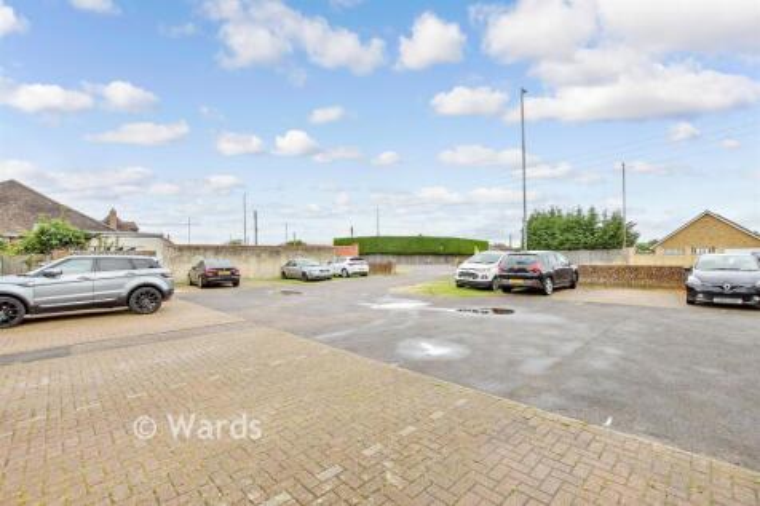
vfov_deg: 77.3
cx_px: 380
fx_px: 317
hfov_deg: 100.4
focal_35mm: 15
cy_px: 253
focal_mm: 10
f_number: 8
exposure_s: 1/200
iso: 320
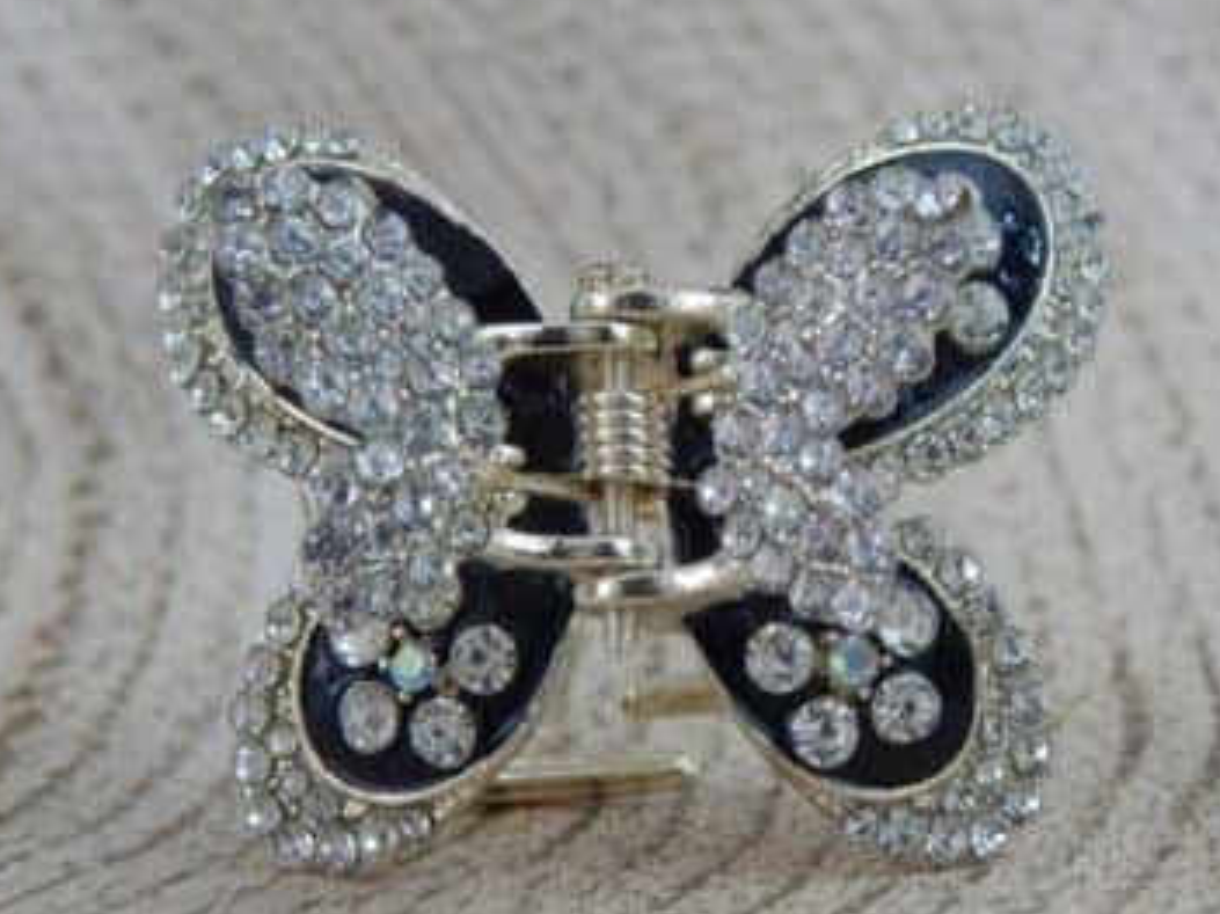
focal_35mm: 118
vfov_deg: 12.5
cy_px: 615
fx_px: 4157
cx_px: 667
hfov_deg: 16.7
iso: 400
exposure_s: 1/25
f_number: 4.1
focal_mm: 12.3
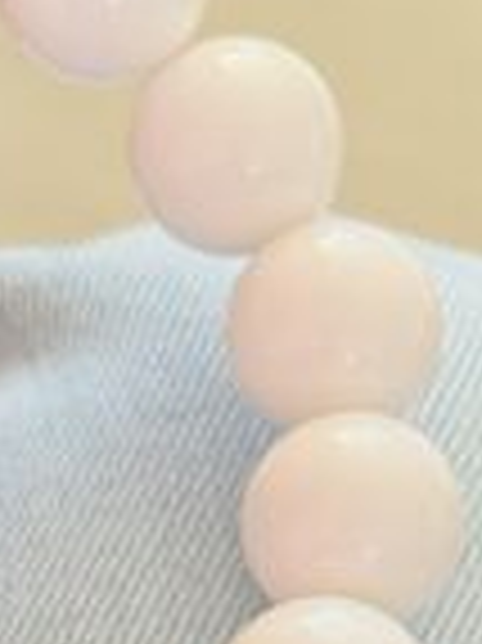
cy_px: 844
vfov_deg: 10.1
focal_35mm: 192
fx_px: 3570
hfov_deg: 7.7
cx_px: 126
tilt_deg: -61.6
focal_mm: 6.76
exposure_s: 1/60
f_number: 1.78
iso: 160
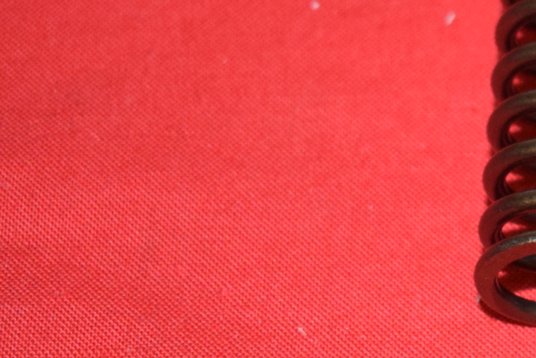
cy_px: 91
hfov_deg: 10.5
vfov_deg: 7.5
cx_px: 971
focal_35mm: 183
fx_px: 2726
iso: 1250
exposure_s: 1/200
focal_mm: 32
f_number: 5
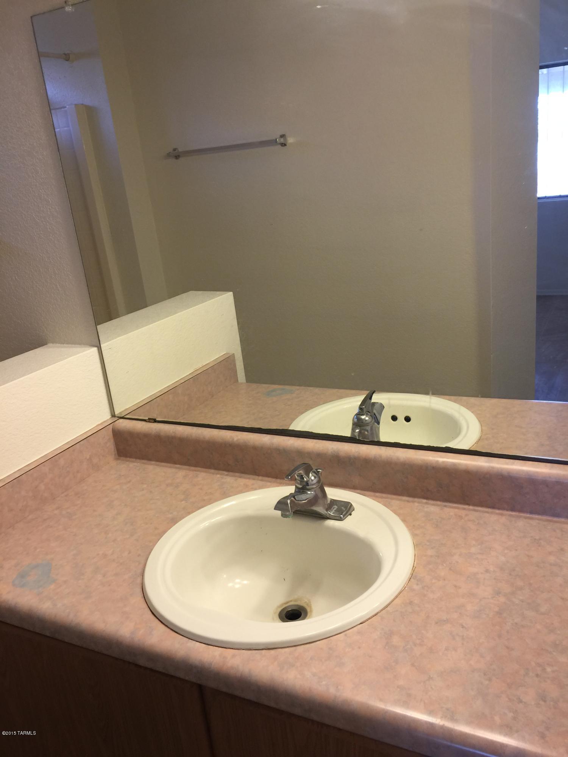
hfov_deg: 48.2
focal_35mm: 29
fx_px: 634
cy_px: 378
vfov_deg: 61.7
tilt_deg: -19.9
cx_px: 284
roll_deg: +7.2
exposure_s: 1/40
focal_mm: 4.15
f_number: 2.2
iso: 32
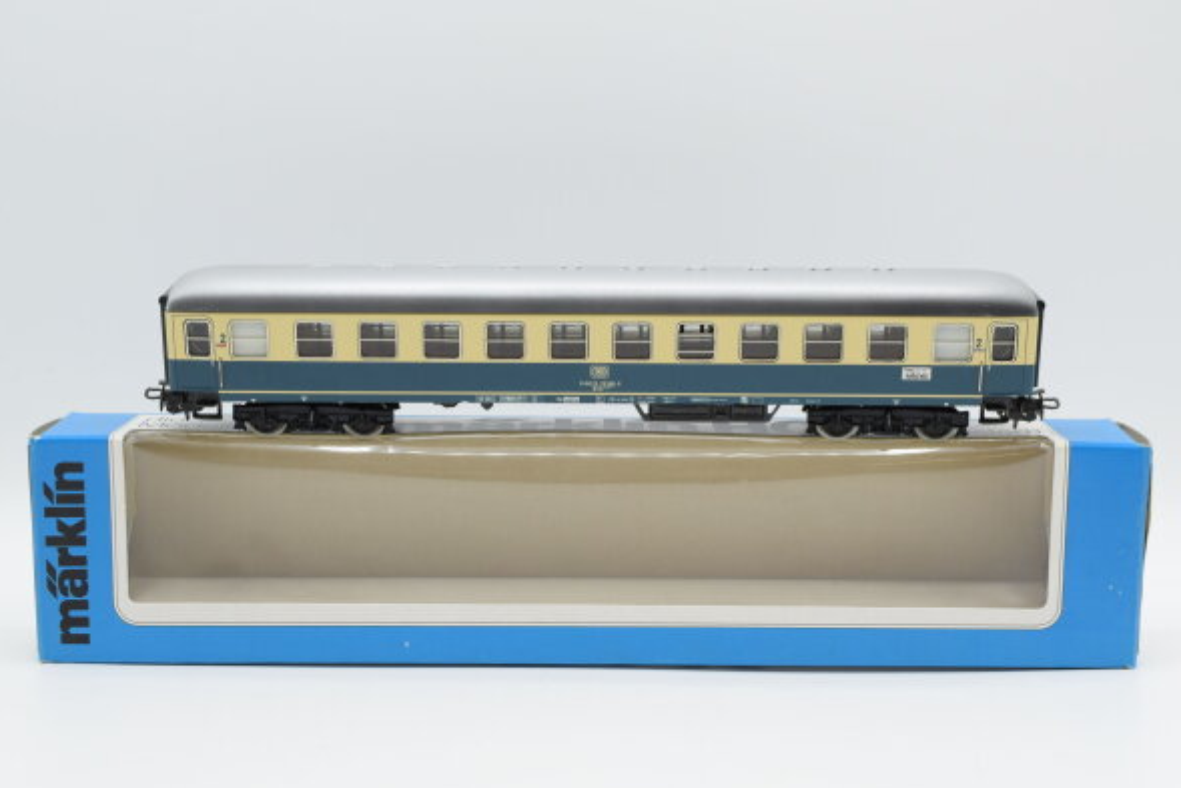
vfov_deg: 25.3
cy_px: 400
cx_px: 596
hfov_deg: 37.2
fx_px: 1756
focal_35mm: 54
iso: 400
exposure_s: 1/200
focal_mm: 35
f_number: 8
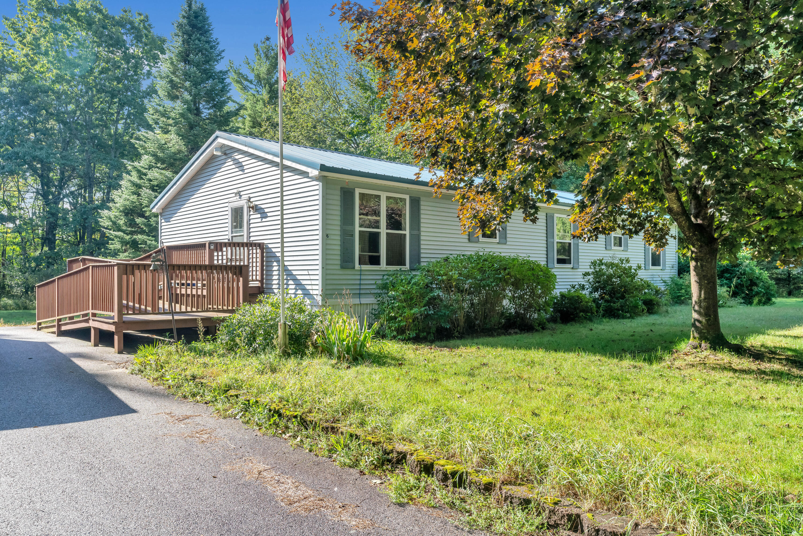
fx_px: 580
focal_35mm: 26
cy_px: 268
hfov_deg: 69.4
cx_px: 402
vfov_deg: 49.6
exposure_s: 1/750
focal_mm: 26
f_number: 8
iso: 800
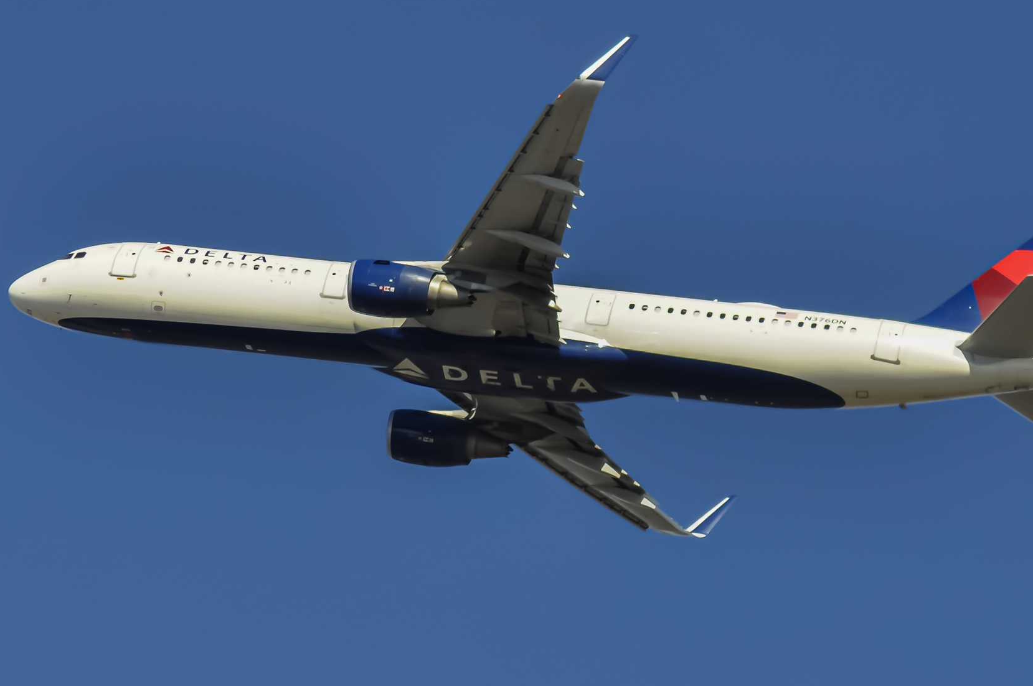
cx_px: 565
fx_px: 6964
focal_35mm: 243
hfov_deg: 8.5
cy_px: 348
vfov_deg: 5.6
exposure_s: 1/1000
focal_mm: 140
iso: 200
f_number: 6.3
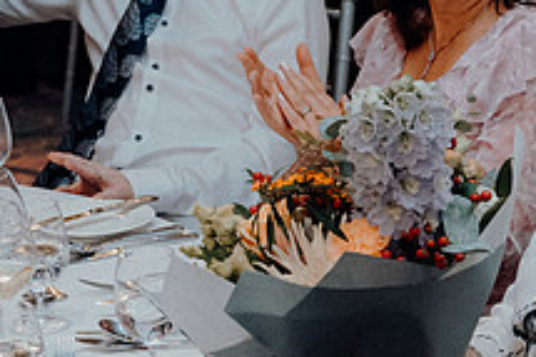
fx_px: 2172
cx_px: 603
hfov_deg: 13.7
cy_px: 231
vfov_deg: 9.4
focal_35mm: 146
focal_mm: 36
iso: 2500
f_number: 3.5
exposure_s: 1/160
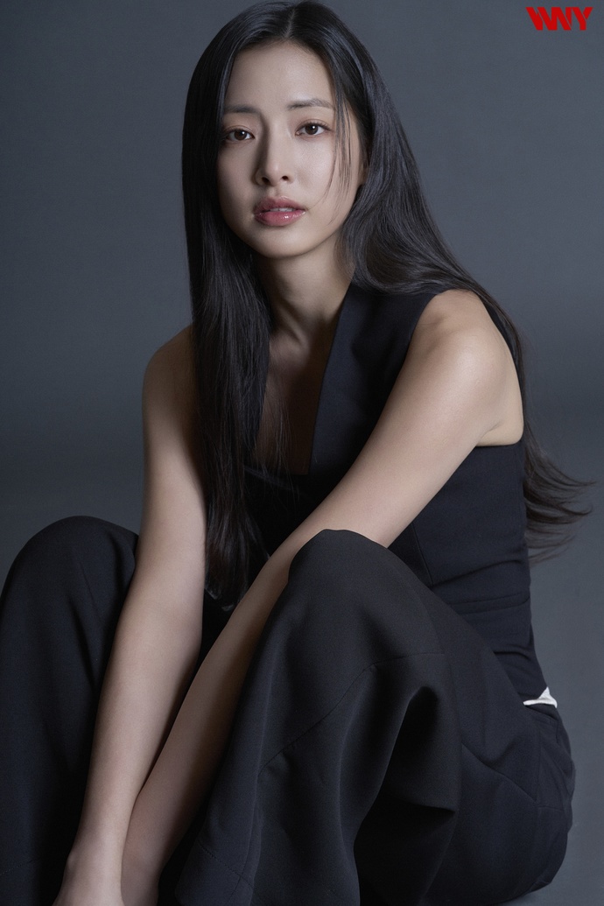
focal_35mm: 107
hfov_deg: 12.8
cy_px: 453
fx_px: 2693
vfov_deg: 19.1
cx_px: 302
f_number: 8
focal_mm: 107
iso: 250
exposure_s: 1/161
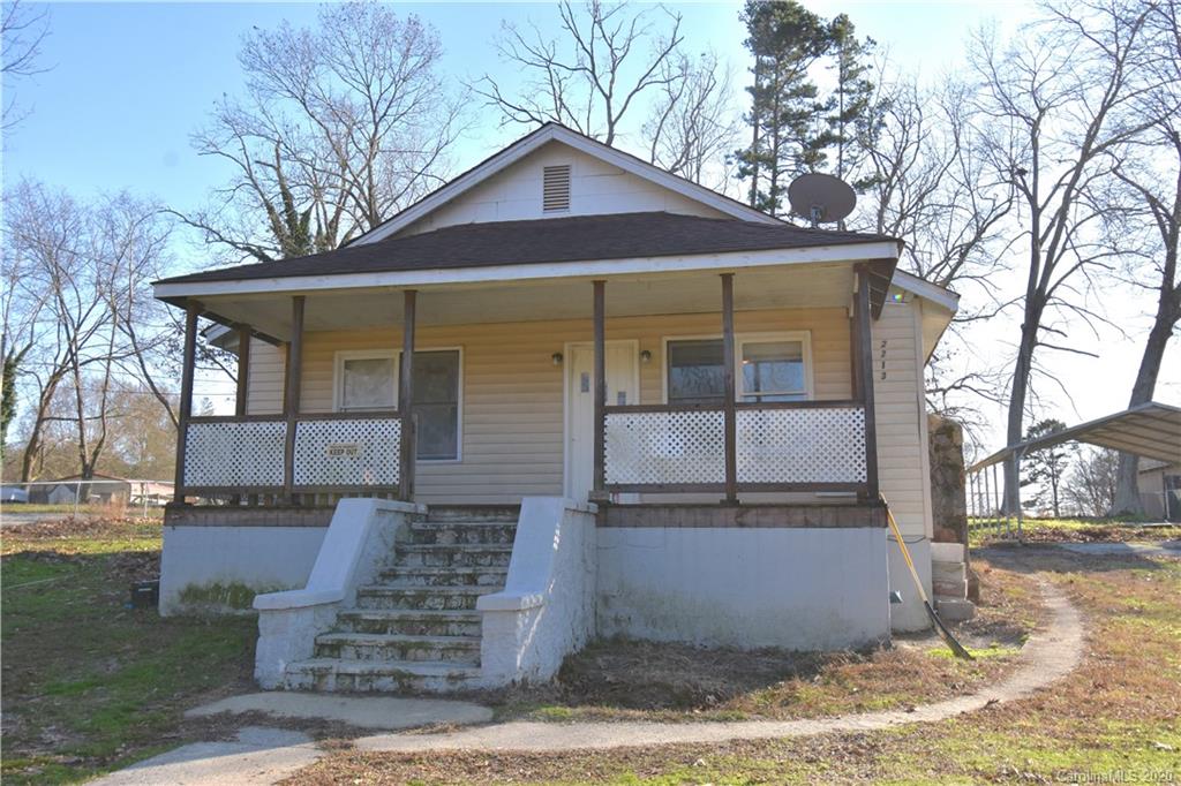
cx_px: 590
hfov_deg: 61.9
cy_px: 393
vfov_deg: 43.6
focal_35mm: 30
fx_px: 984
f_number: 8
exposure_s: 1/500
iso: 250
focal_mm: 20
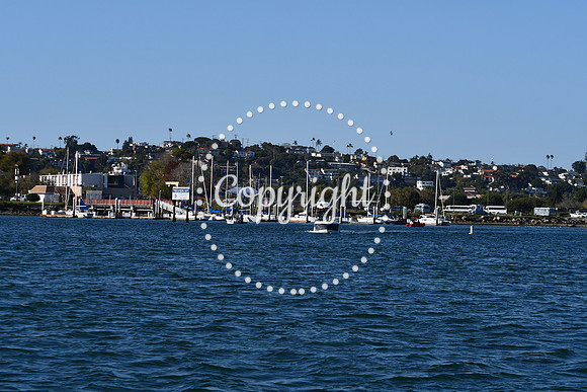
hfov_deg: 19.5
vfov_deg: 13.0
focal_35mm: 105
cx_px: 294
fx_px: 1712
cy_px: 196
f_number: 8
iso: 110
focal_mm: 70
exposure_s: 1/500
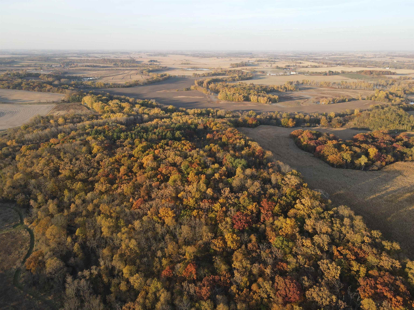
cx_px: 207
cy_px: 155
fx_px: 287
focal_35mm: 24
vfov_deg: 56.8
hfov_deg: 71.6
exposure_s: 1/160
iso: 100
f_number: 2.8
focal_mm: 4.5
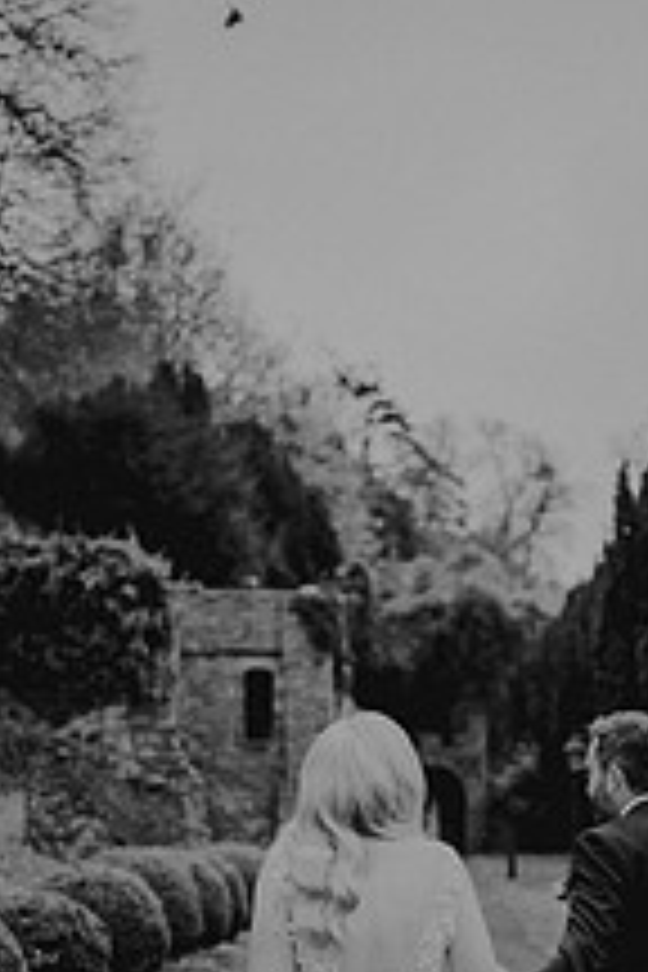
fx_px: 1971
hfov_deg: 18.5
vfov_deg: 26.8
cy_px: 855
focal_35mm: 73
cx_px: 513
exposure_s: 1/200
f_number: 1.6
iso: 400
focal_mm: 35
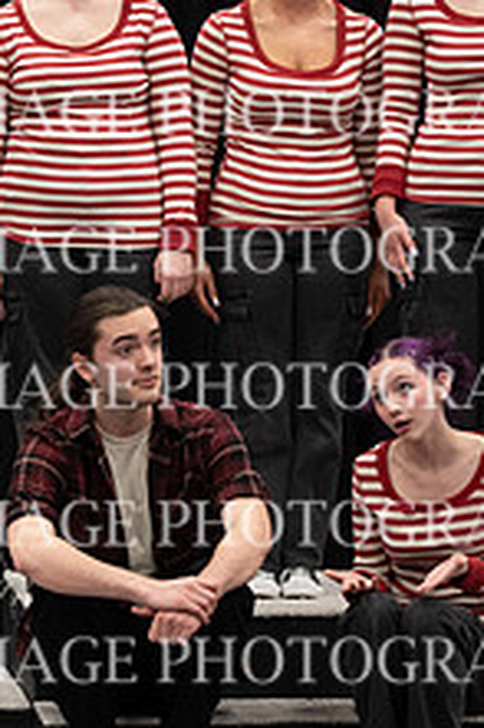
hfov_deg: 6.1
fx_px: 4564
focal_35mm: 226
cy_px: 316
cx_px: 140
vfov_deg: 9.1
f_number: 4.8
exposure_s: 1/160
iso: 5000
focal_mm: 111
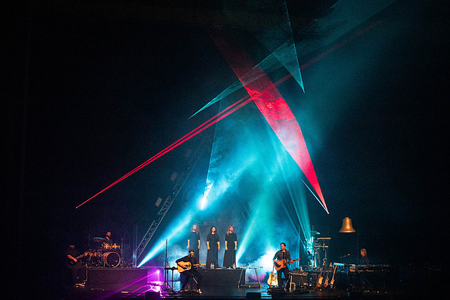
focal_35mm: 70
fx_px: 875
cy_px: 150
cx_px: 225
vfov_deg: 19.5
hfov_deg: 28.8
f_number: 5.6
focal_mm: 70
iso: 6400
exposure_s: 1/250
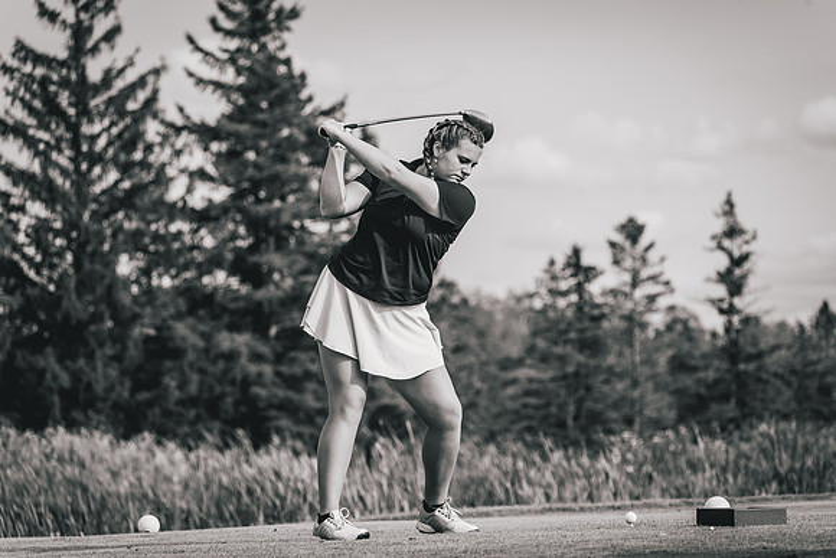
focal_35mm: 200
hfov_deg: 10.3
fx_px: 4645
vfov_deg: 6.9
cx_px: 418
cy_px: 279
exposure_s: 1/1250
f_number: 6.3
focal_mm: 200
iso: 400
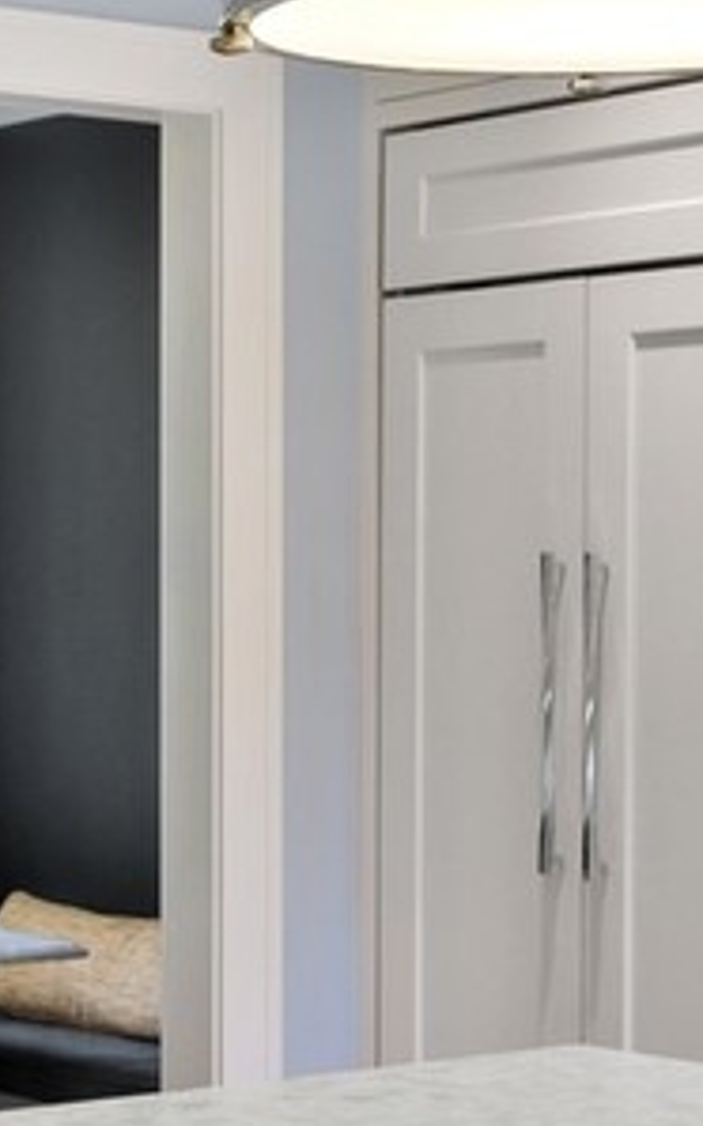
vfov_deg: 20.2
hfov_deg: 12.6
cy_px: 673
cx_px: 57
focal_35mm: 103
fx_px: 3154
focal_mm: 18.5
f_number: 8
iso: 200
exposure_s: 1/2
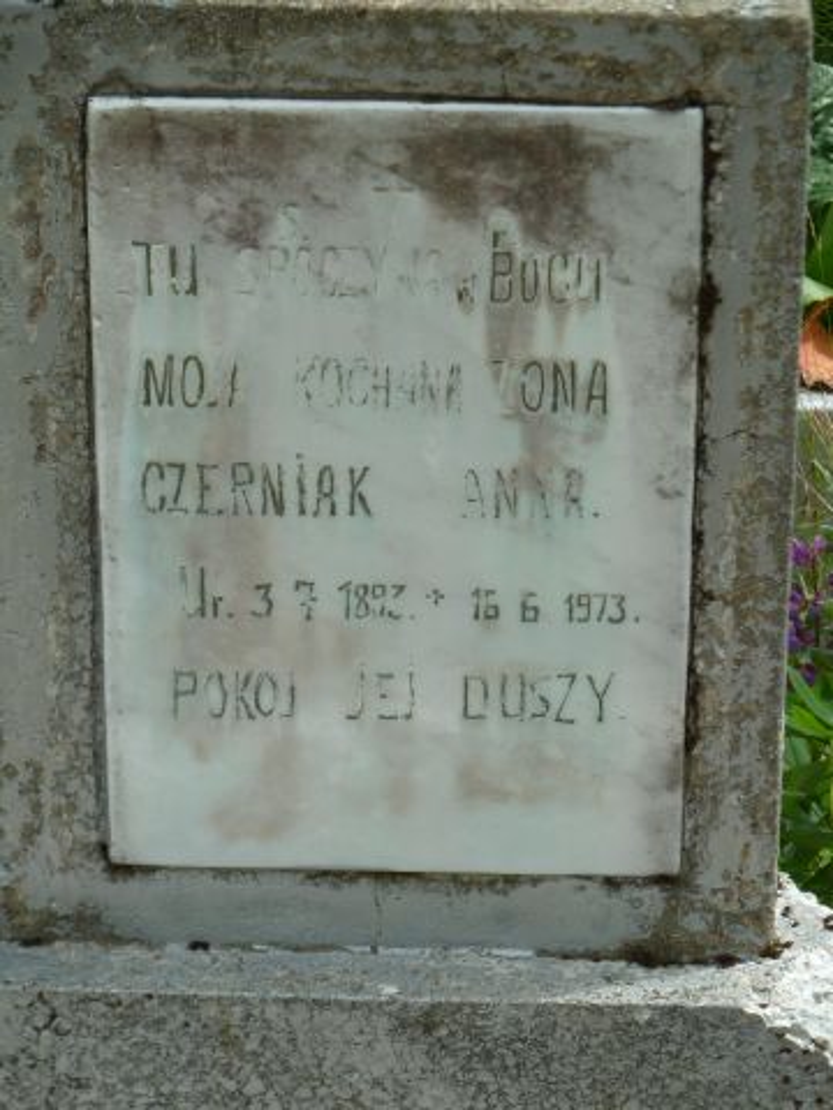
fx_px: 5069
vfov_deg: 12.5
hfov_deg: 9.4
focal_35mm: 158
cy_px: 555
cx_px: 416
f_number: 4.5
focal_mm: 25.9
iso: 80
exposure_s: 1/320
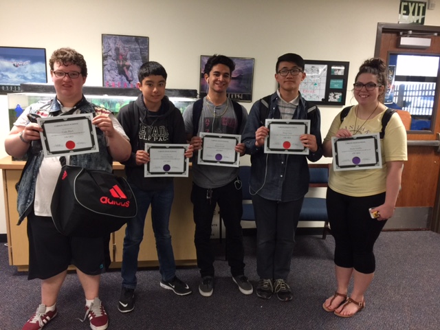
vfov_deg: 48.2
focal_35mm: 29
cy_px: 165
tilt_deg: -10.4
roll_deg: -1.2
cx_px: 220
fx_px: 369
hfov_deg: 61.7
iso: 80
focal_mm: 4.15
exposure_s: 1/15
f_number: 2.2
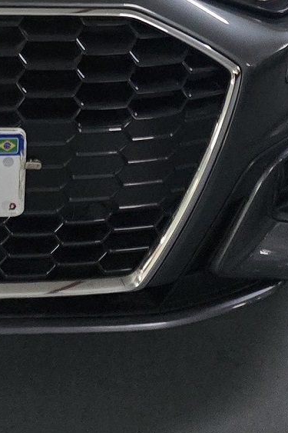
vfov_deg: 18.1
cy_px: -195
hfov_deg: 12.8
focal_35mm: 102
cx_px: -121
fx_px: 1225
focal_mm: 6.3
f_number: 1.7
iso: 2000
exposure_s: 1/60
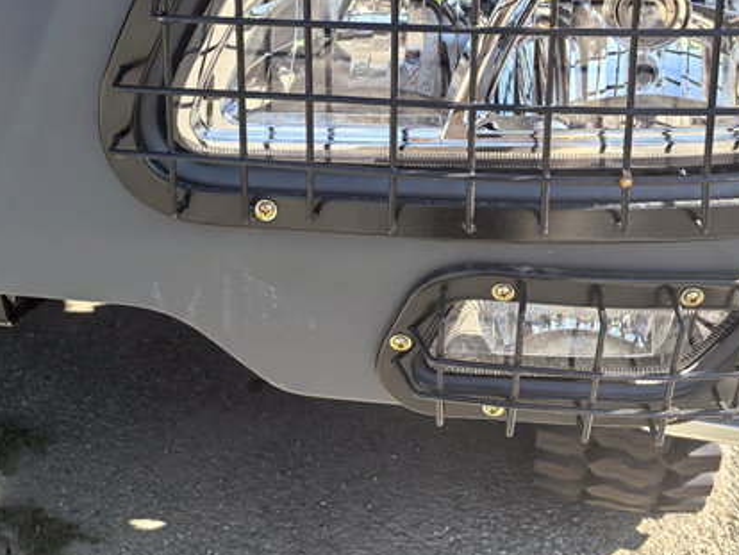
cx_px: 305
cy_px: 61
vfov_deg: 25.4
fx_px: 1196
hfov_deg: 34.2
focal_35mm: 56
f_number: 2
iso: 50
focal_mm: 5.75
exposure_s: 1/2123
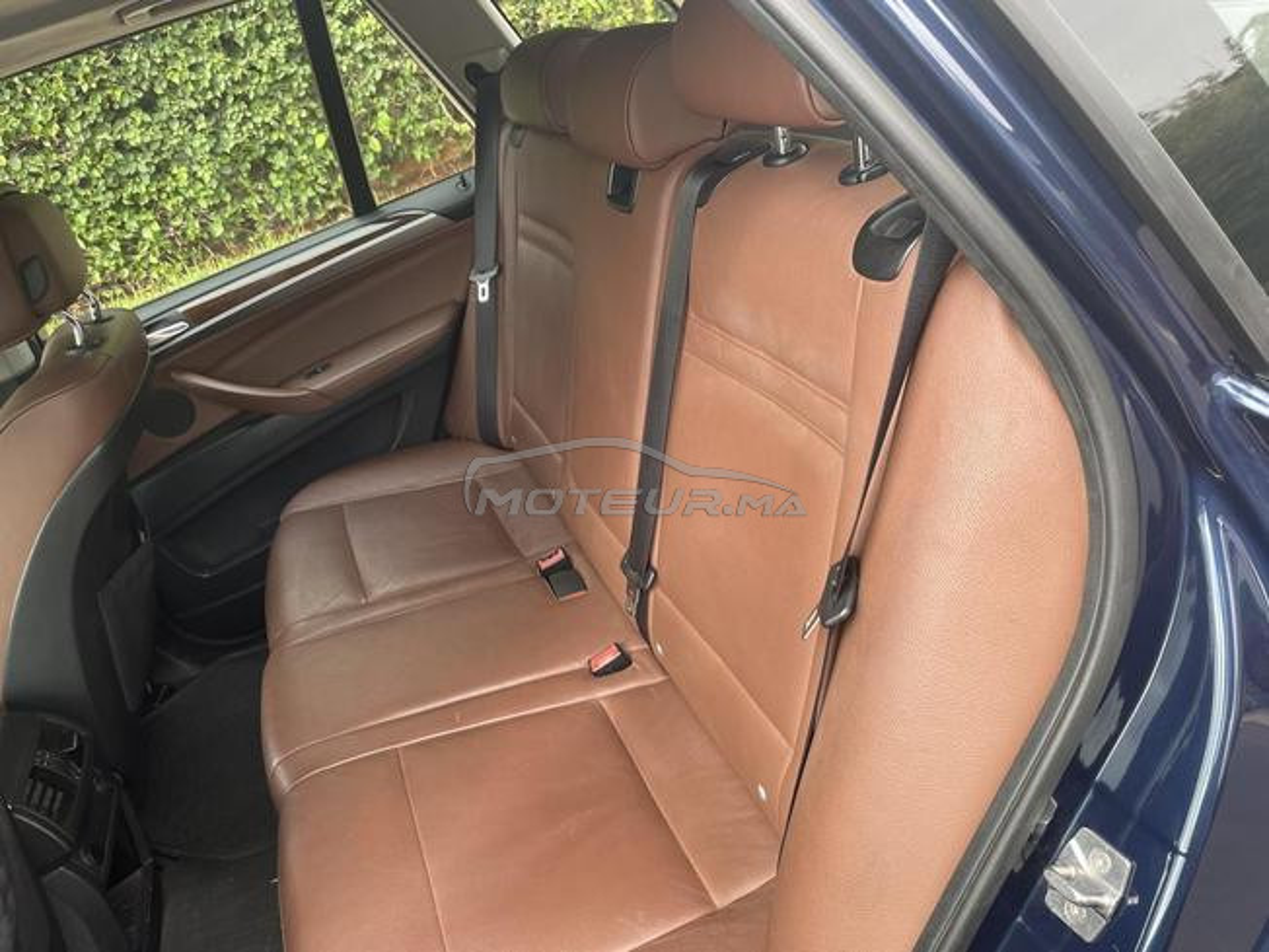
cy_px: 476
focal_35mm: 26
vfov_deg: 53.1
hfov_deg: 67.3
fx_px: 953
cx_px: 634
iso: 32
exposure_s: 1/149
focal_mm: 4.2
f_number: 1.6
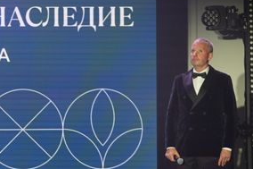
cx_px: -46
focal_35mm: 273
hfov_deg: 7.5
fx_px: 1917
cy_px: 166
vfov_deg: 5.0
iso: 500
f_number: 2.8
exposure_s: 1/400
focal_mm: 111
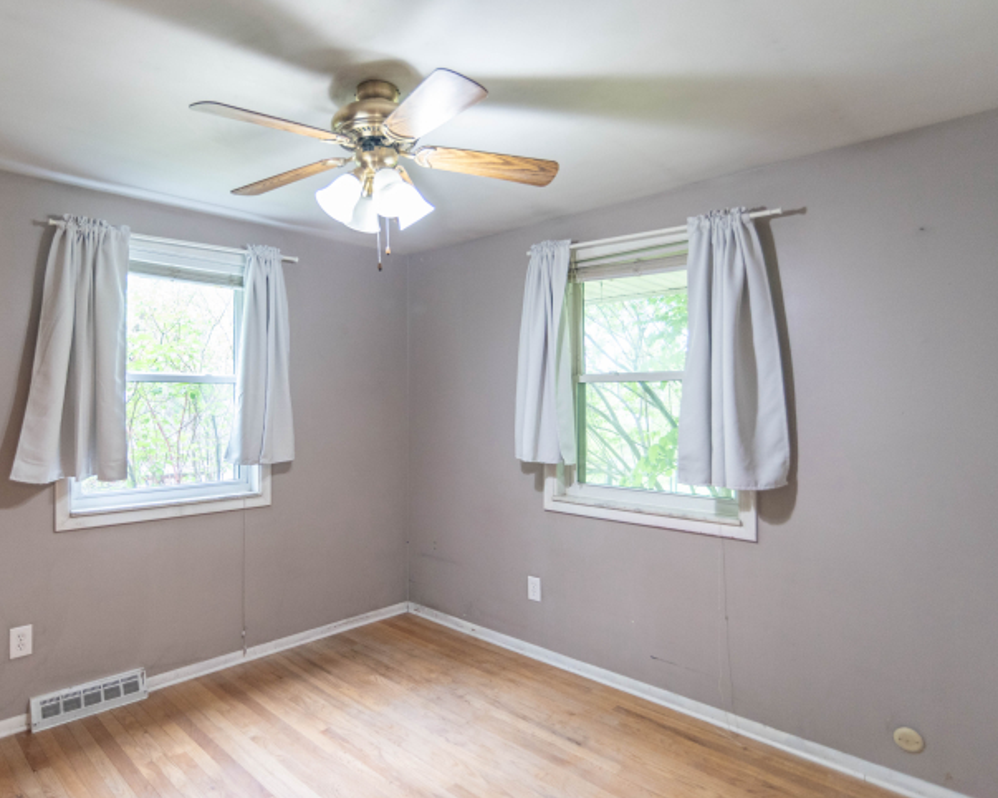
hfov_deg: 77.1
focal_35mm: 21
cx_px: 421
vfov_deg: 65.5
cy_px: 389
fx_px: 620
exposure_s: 1/60
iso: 1000
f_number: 4
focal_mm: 18
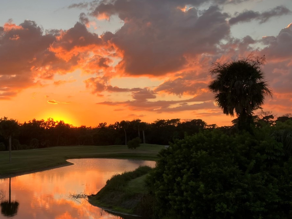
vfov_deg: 29.0
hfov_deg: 37.0
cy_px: 139
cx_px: 64
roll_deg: -0.6
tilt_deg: +0.4
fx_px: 422
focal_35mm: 50
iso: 25
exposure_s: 1/170
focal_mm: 3.99
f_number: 1.8
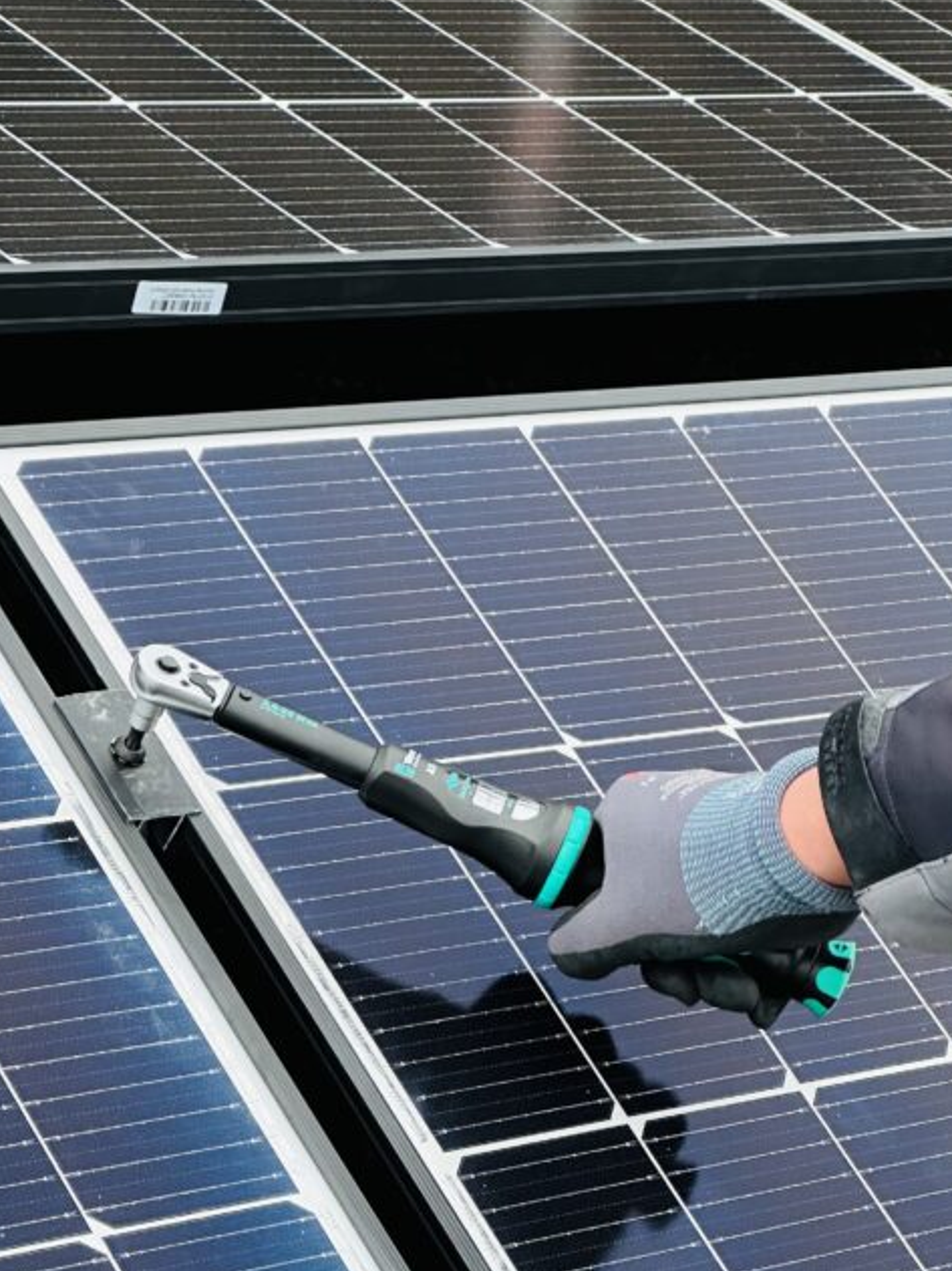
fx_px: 4585
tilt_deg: -36.6
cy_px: 925
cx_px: 336
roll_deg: -20.3
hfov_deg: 11.8
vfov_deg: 15.7
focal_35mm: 125
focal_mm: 9
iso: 100
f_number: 2.8
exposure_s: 1/99
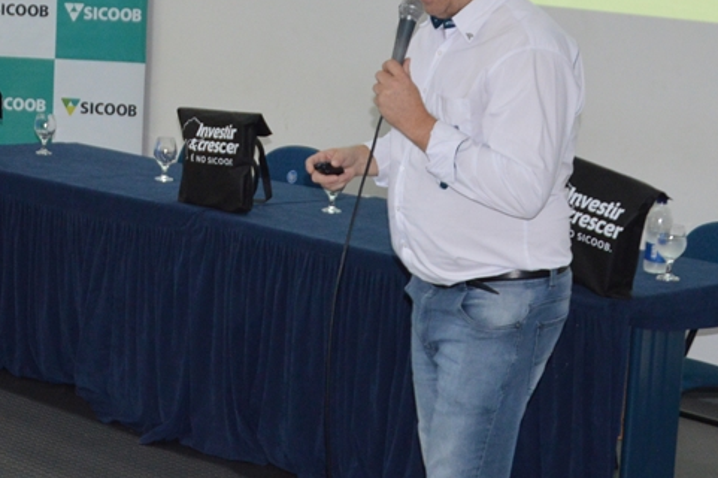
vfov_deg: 14.2
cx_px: 63
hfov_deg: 20.8
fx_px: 1913
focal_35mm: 96
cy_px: 126
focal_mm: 22
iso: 720
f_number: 3.8
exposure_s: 1/60
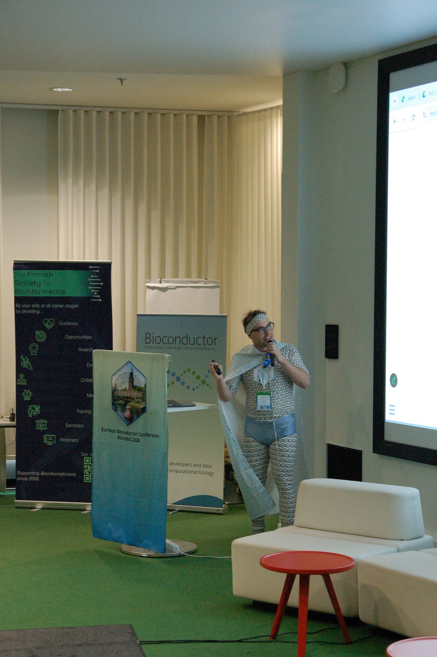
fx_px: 1368
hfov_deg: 18.1
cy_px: 355
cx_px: 217
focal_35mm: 75
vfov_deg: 27.0
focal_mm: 42
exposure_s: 1/125
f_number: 4
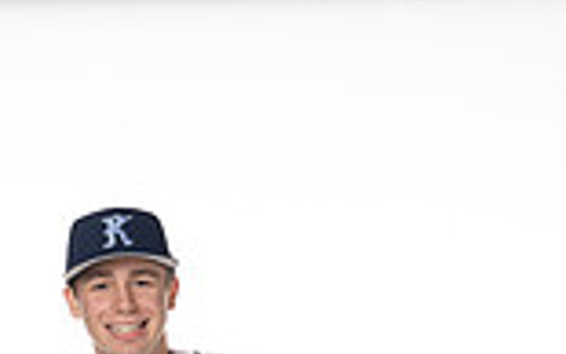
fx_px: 2284
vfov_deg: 8.3
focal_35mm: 148
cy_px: 796
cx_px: 197
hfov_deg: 14.1
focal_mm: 50
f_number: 6.3
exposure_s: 1/250
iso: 400
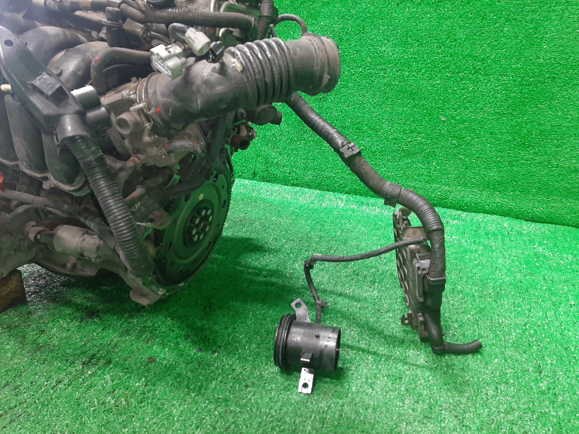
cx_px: 290
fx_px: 435
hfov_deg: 67.3
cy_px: 217
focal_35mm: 26
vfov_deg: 53.1
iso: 184
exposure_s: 1/33
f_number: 1.7
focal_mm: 3.93
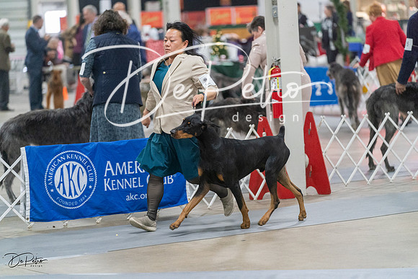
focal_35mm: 156
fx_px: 1812
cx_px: 209
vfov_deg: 8.8
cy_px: 140
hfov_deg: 13.2
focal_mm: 156
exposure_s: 1/320
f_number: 2.8
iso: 6400
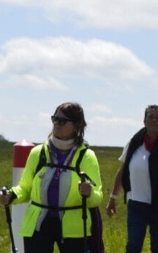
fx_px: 1046
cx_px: 239
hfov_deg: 8.4
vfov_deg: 13.7
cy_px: 159
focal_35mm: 152
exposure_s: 1/500
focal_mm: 34
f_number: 6.3
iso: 100
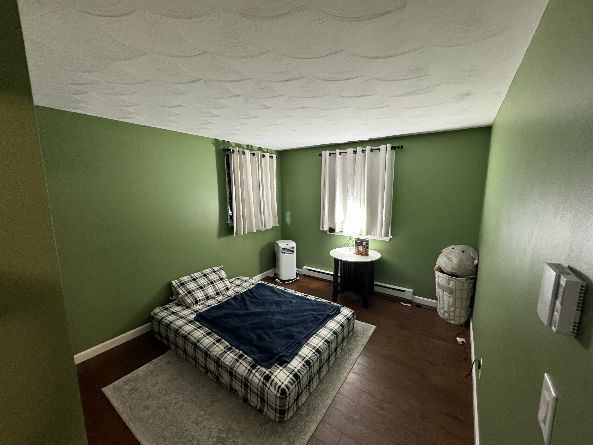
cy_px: 222
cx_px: 296
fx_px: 240
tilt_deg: -9.3
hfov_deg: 102.1
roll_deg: +0.0
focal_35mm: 14
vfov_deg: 85.7
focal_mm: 2.22
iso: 500
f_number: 2.2
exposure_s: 1/60
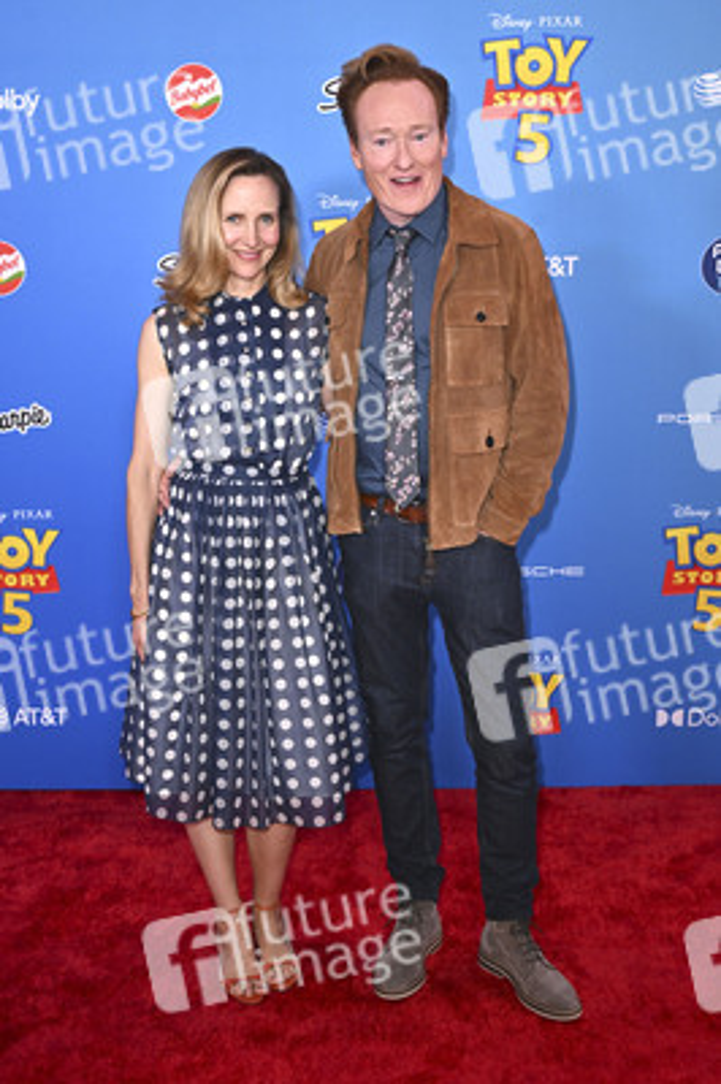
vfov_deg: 51.9
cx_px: 360
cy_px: 542
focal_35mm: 37
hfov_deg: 35.9
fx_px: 1113
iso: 1250
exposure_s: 1/250
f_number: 6.3
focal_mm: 37
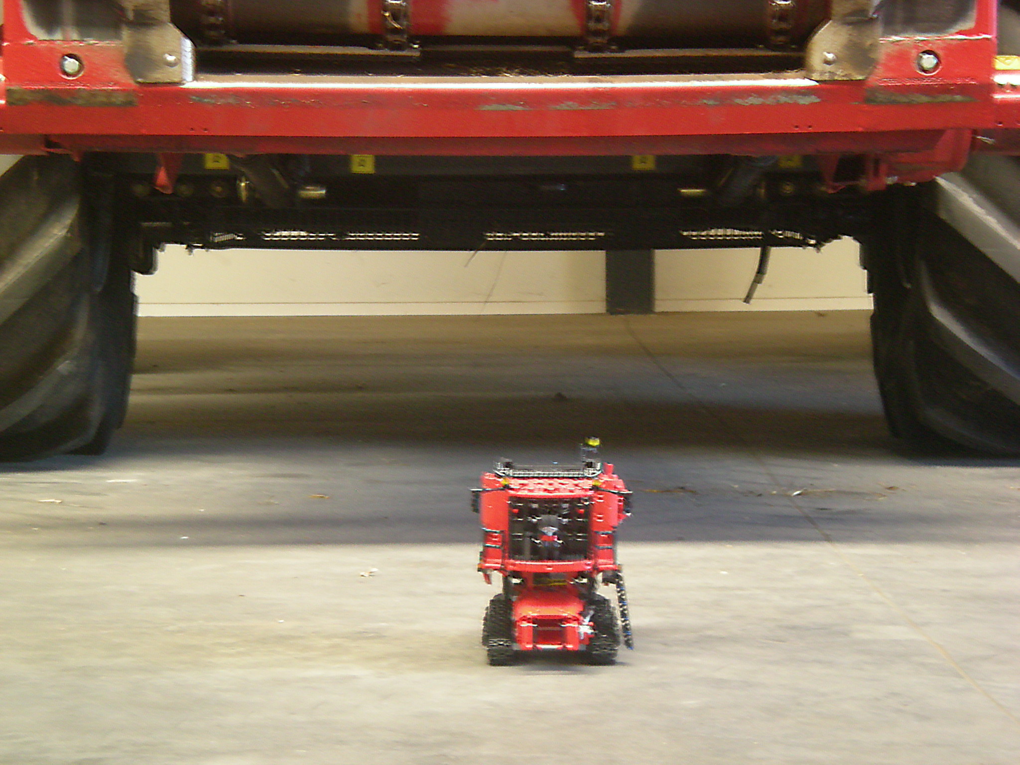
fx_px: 3359
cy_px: 382
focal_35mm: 114
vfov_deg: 13.0
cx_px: 510
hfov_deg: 17.3
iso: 200
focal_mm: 18.9
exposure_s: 1/10.8
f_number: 5.9
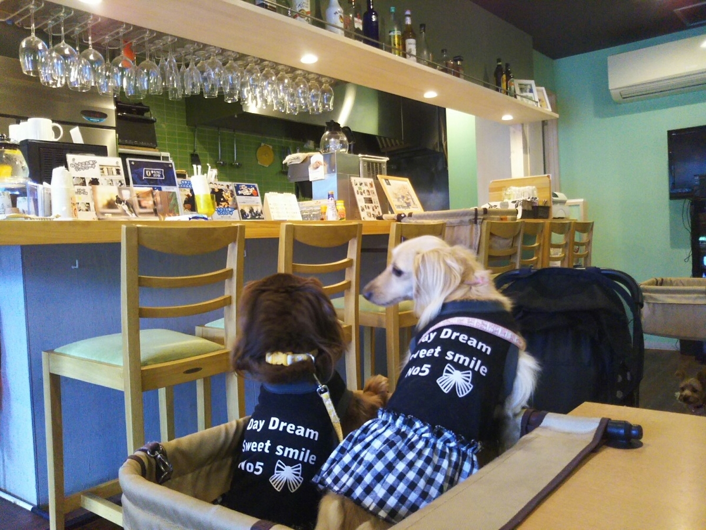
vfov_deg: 46.8
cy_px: 265
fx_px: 612
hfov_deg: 60.0
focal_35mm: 30
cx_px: 353
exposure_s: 1/40
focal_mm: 4
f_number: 2.2
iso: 200
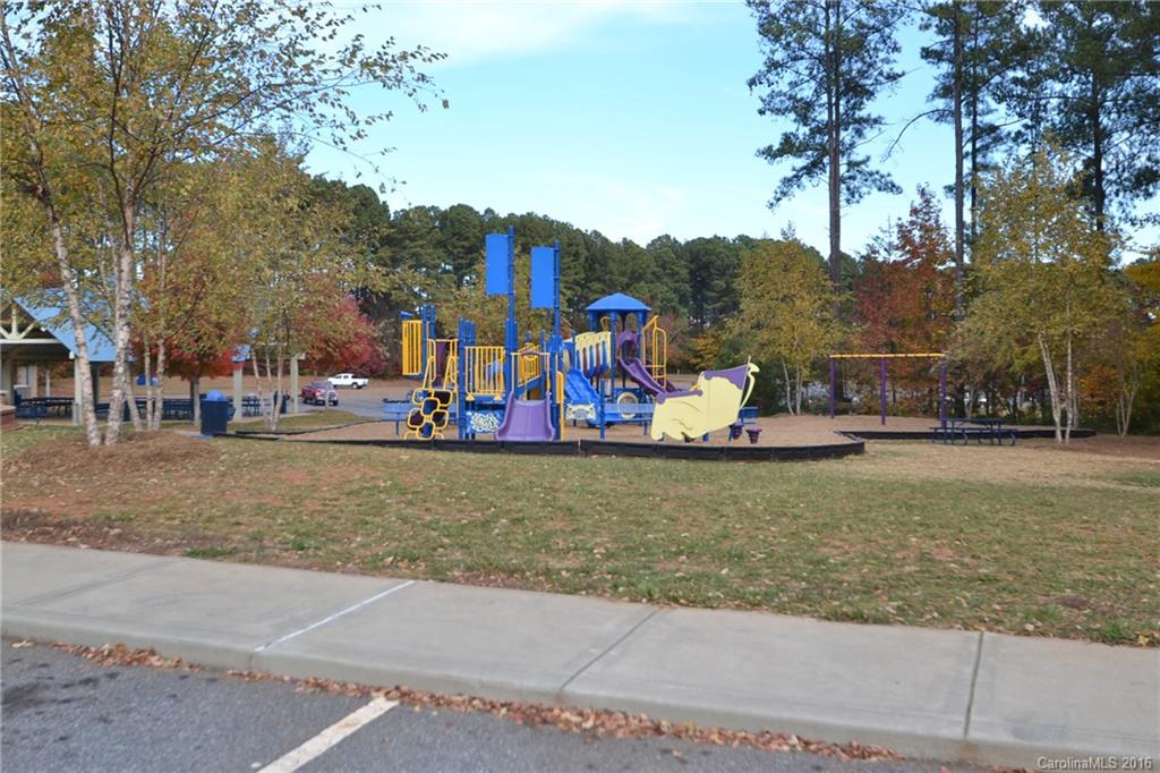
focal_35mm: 36
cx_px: 580
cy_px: 386
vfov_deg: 36.8
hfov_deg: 53.1
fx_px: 1160
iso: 100
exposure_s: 1/125
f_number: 5.6
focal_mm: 24
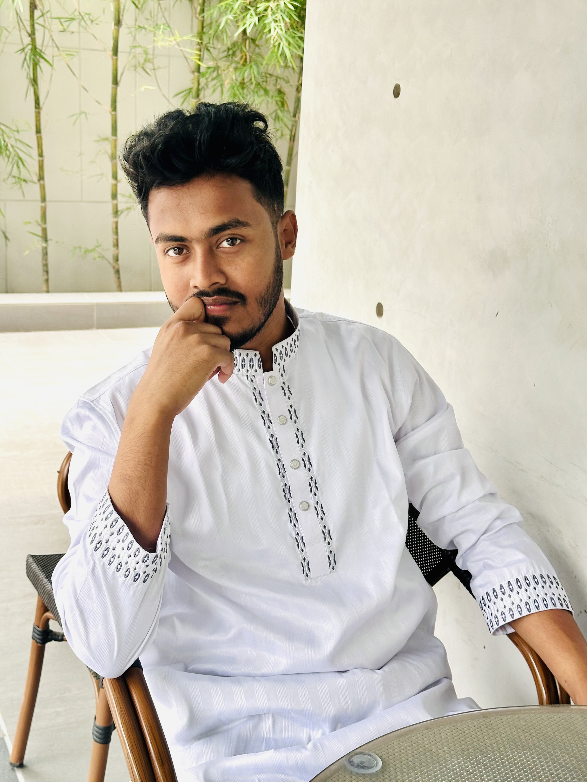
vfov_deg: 39.7
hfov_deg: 30.3
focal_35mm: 48
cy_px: 391
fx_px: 1085
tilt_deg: -14.8
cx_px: 294
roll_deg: -4.2
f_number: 1.78
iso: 80
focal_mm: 6.86
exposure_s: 1/91
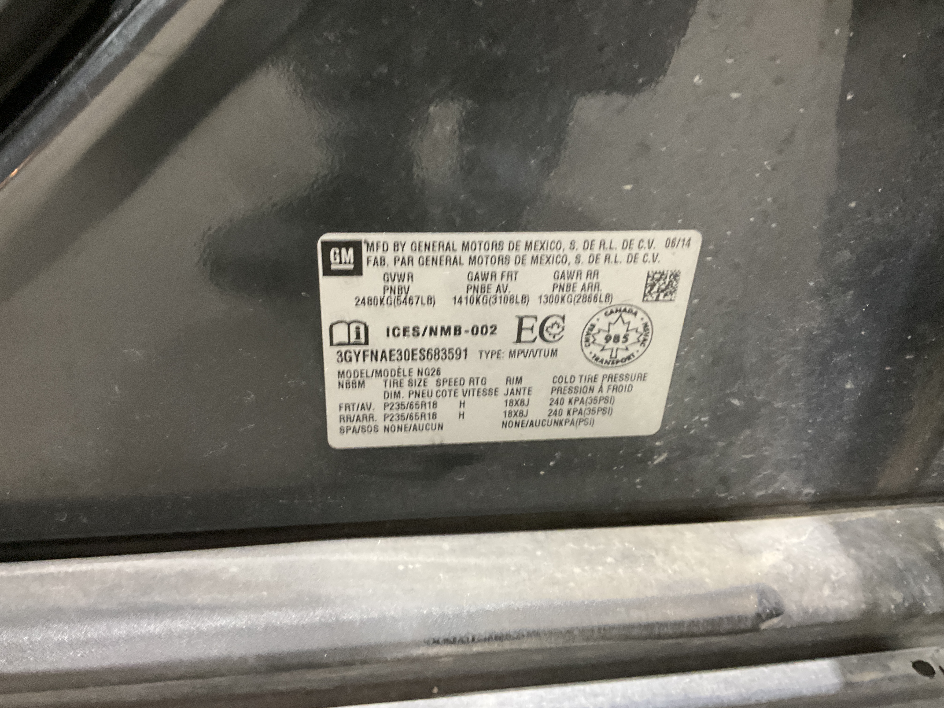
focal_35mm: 29
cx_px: 472
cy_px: 354
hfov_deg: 61.7
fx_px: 791
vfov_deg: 48.2
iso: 400
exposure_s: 1/30
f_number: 1.8
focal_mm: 3
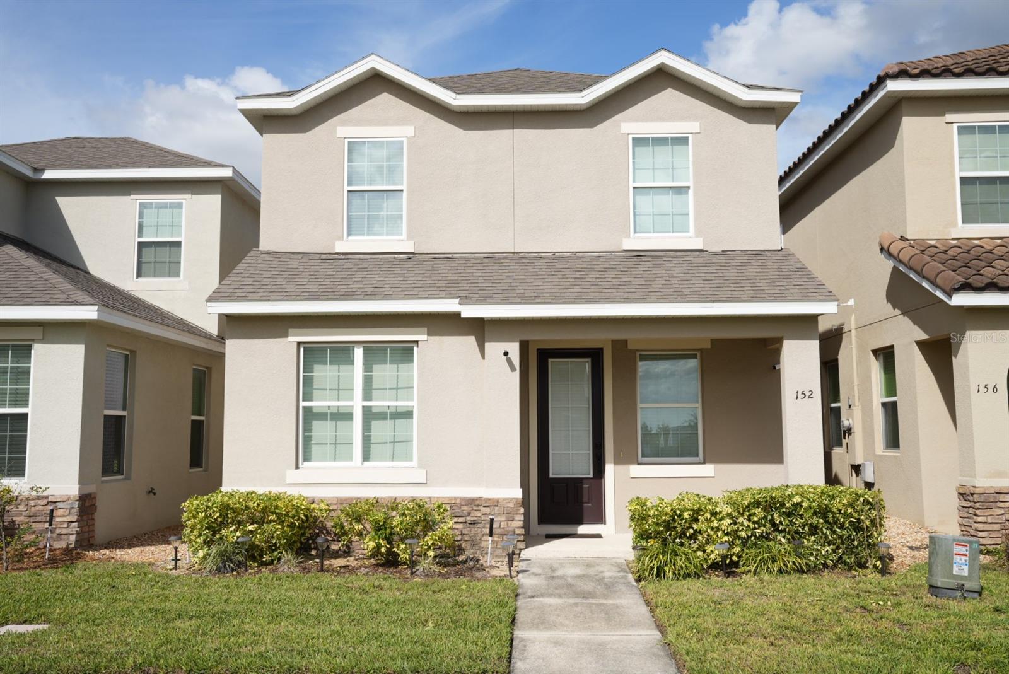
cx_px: 504
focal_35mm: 33
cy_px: 337
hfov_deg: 56.8
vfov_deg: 39.7
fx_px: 934
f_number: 5.6
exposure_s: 1/500
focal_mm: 33.3
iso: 100
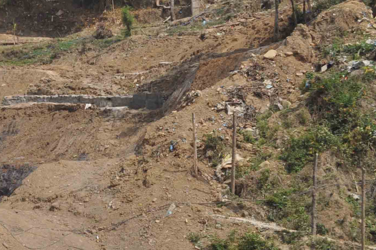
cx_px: -107
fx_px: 1366
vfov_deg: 10.4
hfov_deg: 15.0
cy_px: 96
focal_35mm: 131
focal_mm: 28
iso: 200
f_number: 10
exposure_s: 1/400
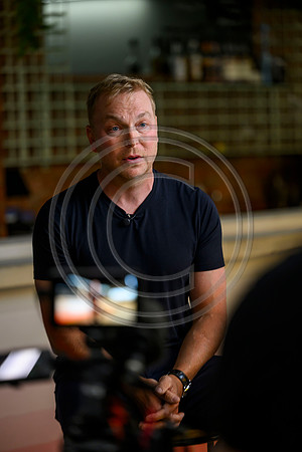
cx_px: 151
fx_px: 1762
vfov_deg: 14.7
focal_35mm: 140
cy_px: 226
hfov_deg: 9.8
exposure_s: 1/400
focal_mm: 140
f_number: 2.8
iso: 1000
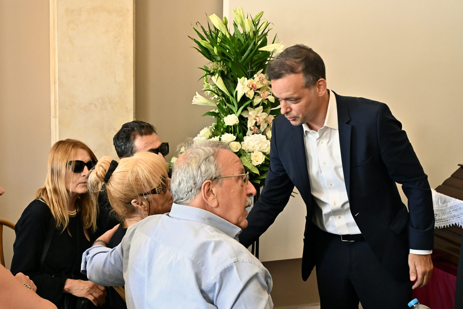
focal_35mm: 50
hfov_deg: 39.6
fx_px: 643
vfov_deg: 27.0
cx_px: 232
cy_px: 154
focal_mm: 50
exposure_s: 1/160
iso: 6400
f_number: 7.1
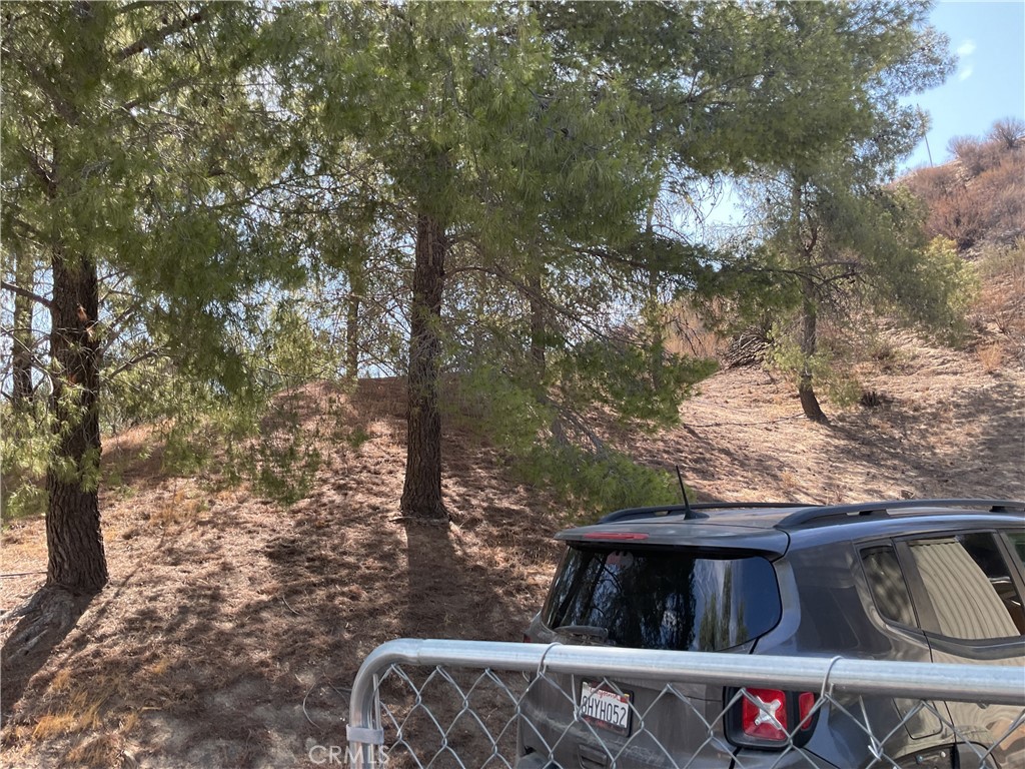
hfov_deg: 61.7
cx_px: 512
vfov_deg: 48.2
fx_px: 859
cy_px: 384
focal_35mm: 29
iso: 16
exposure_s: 1/248
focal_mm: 3
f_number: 1.8
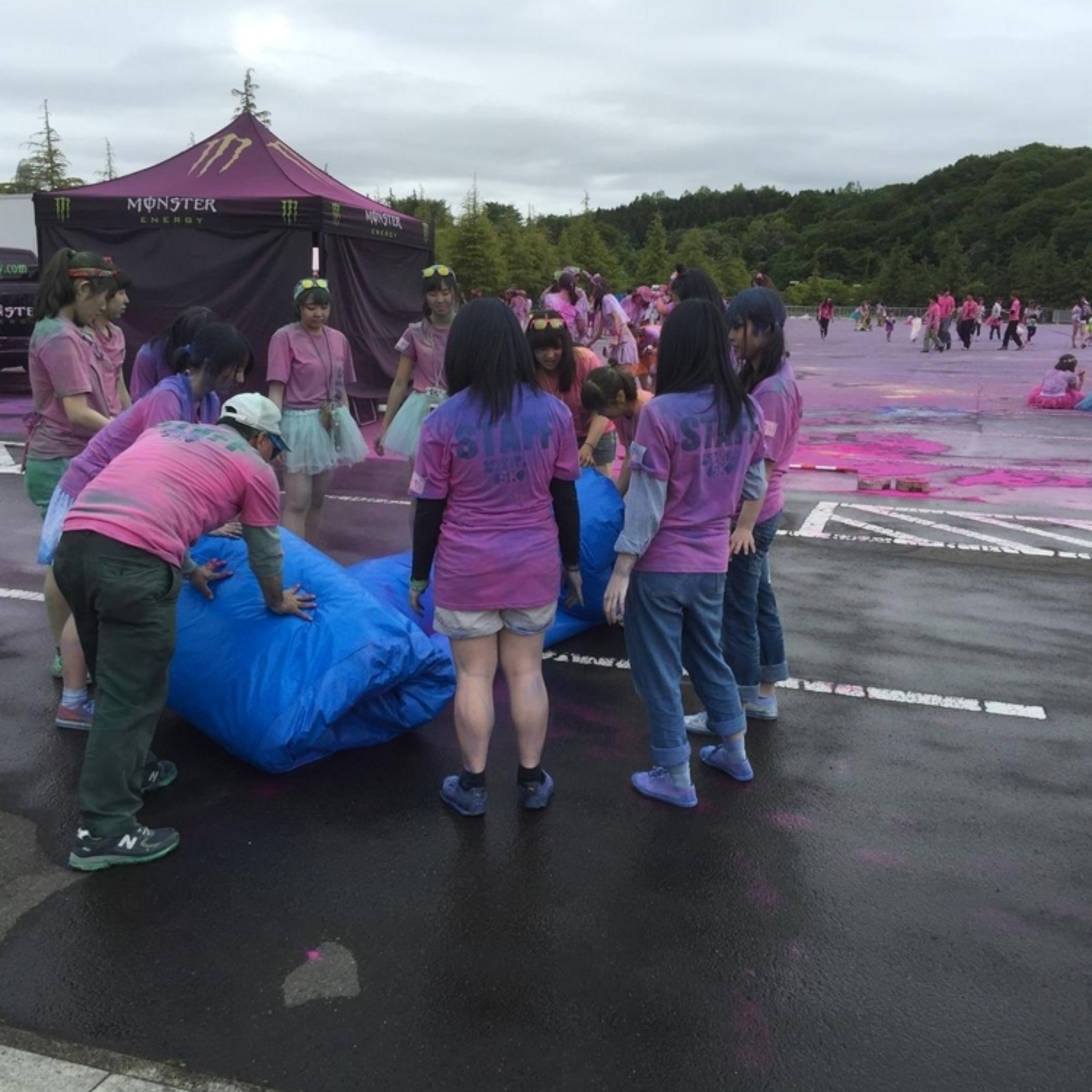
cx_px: 555
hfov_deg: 47.2
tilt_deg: -11.0
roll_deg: -1.2
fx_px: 1249
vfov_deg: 47.2
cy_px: 549
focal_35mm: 35
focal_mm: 4.15
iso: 32
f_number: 2.2
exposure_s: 1/824
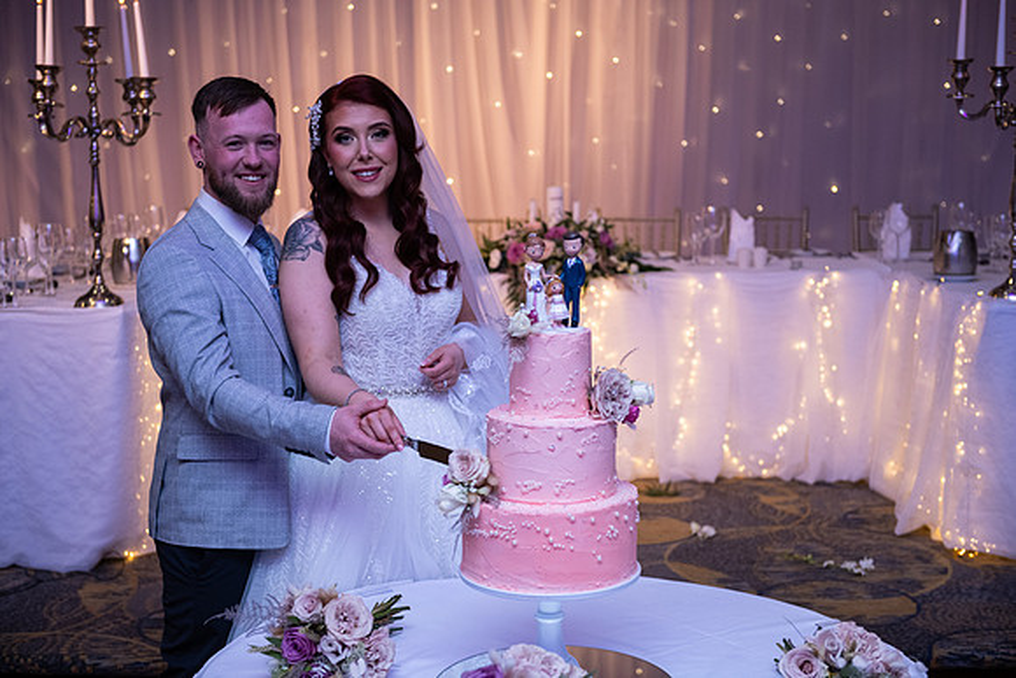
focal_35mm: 55
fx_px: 1553
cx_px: 508
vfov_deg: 24.6
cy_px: 339
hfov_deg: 36.2
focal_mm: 55
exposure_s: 1/160
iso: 800
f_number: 3.5
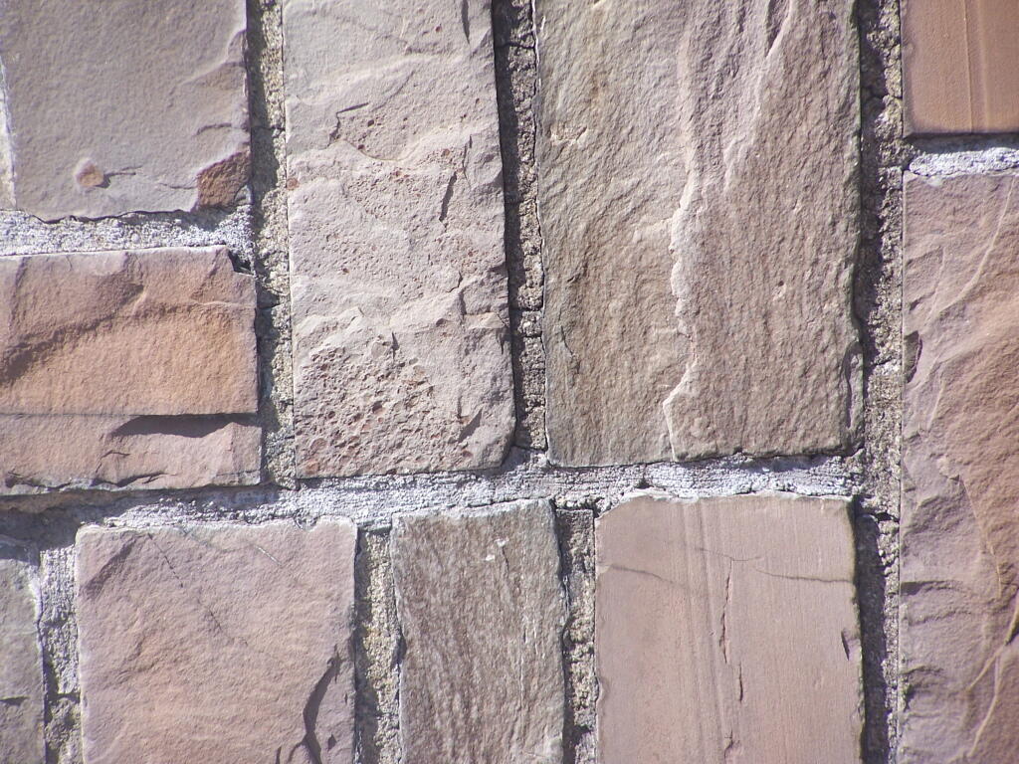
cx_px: 510
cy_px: 382
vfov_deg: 4.7
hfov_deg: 6.3
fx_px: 9332
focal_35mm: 317
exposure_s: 1/400
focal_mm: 52.6
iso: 80
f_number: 3.6
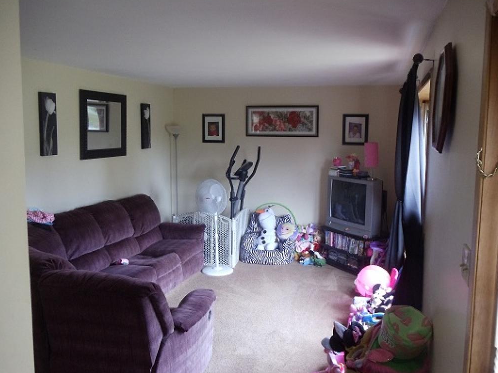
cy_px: 185
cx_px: 252
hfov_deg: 42.1
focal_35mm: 45
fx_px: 647
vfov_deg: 32.2
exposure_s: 1/30
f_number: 3.5
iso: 200
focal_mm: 6
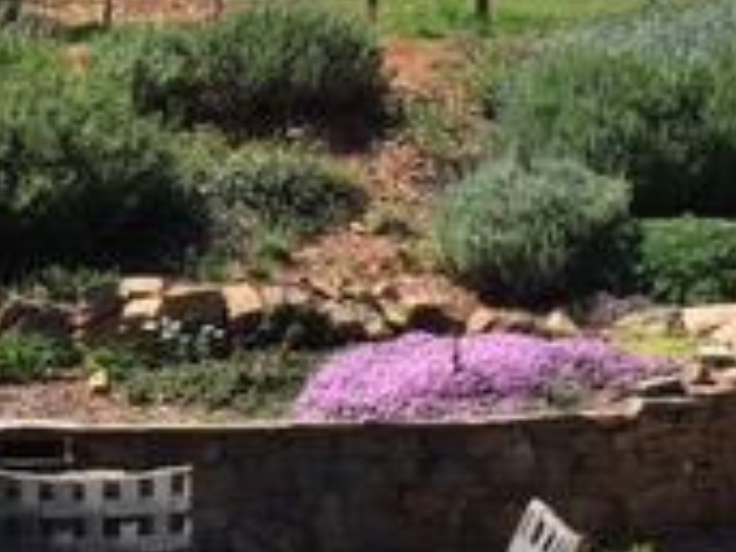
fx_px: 2296
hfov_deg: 18.0
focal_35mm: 108
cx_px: 90
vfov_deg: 13.7
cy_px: 355
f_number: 2.2
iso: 25
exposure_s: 1/1131
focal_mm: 4.15
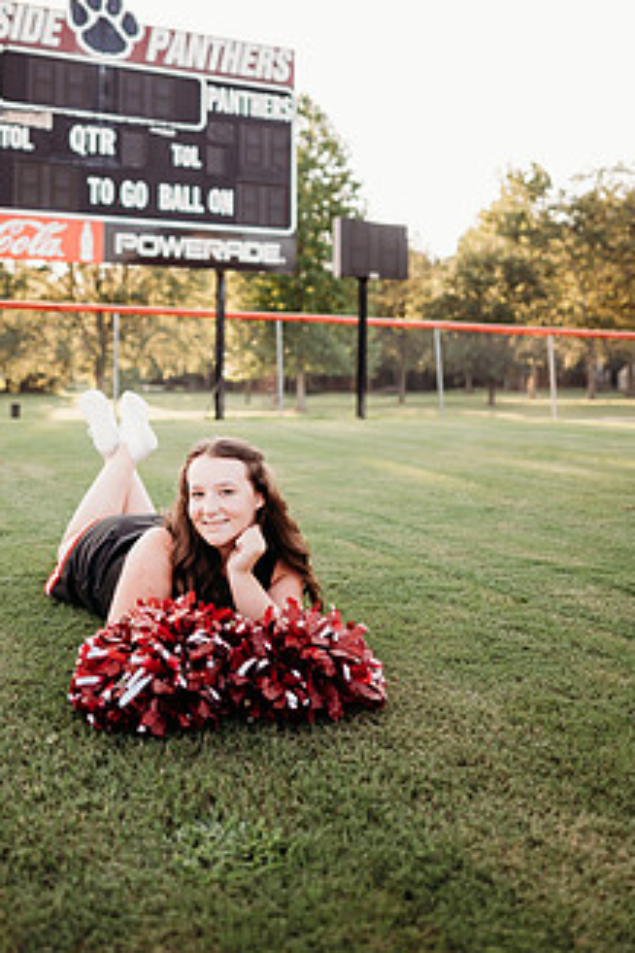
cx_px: 216
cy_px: 318
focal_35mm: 33
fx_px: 873
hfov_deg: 39.5
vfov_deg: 56.0
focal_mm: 24
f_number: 2
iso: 125
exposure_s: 1/500
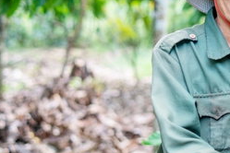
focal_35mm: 140
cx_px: 301
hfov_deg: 14.1
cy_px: 63
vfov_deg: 9.8
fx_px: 894
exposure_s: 1/400
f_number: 2.2
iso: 500
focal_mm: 50
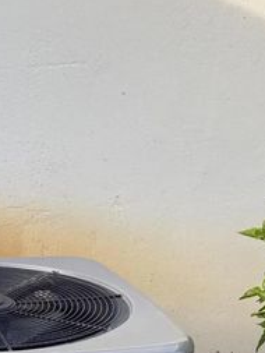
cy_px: 456
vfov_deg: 21.8
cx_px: 7
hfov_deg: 17.8
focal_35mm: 81
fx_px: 826
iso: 80
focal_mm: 6.76
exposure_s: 1/735
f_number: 1.78
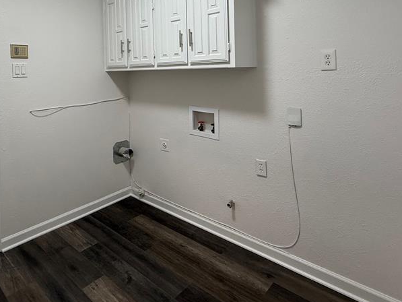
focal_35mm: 24
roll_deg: +1.1
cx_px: 144
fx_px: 279
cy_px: 72
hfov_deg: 70.1
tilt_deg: +0.8
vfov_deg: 54.0
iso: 200
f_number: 2.2
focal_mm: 2.22
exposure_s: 1/120
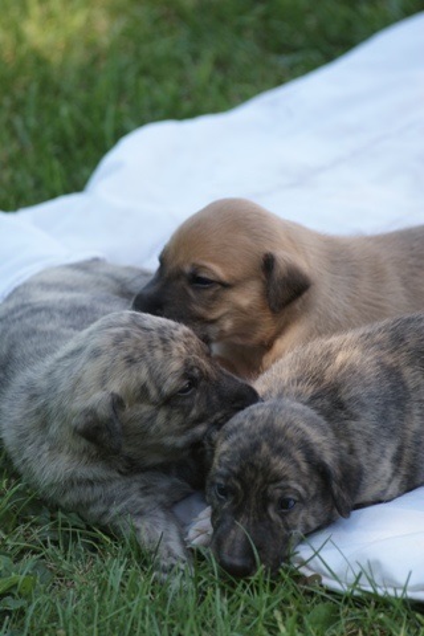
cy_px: 318
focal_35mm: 270
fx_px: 4770
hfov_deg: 5.1
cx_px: 212
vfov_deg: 7.6
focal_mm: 180
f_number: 4.5
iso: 100
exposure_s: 1/160
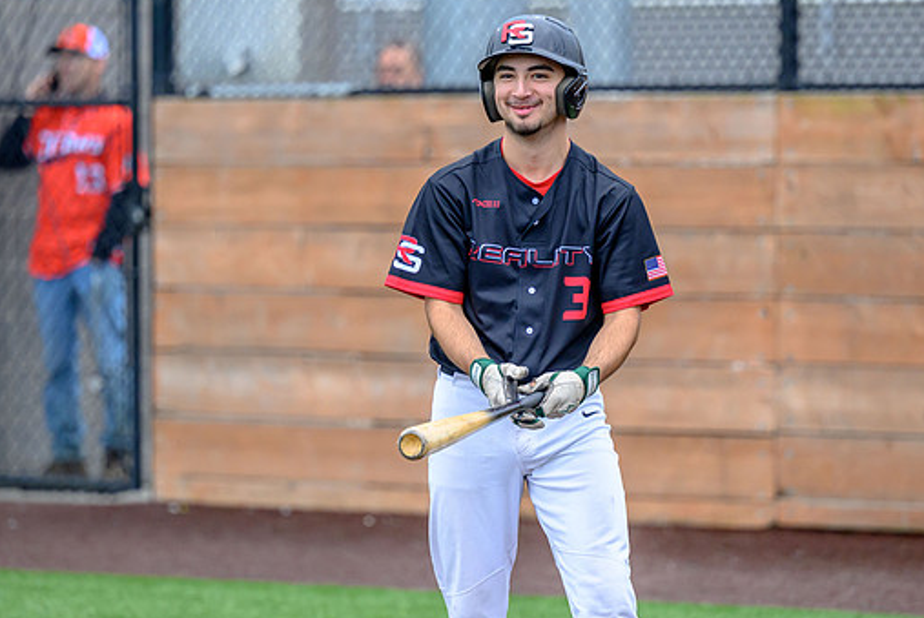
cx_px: 469
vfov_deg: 4.8
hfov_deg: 7.1
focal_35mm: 288
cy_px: 344
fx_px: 7398
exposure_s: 1/2000
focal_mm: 165
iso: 1000
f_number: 2.8
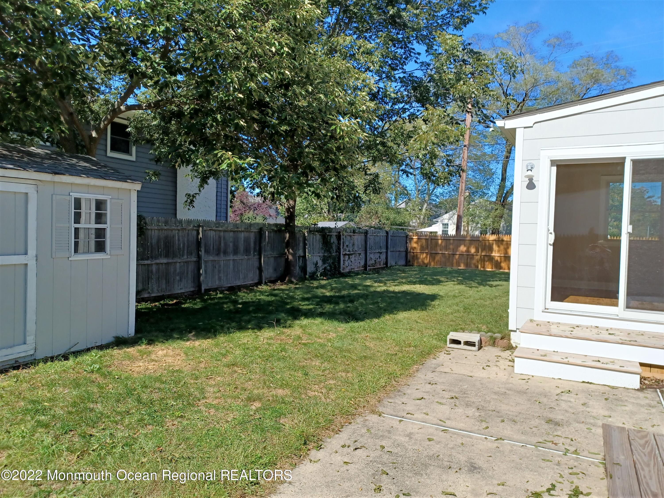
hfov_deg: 69.4
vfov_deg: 54.9
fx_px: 480
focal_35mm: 25
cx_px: 332
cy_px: 249
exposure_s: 1/418
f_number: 1.8
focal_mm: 4.6
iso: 32
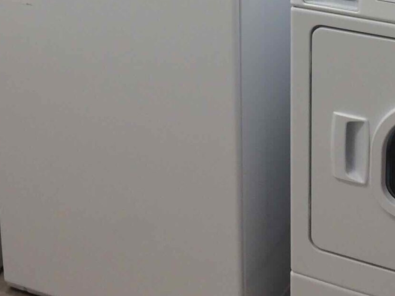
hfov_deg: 22.0
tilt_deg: -15.2
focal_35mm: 89
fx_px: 1016
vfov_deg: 15.8
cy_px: -88
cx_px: 243
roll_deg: +1.7
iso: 40
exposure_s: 1/60
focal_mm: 4.15
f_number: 2.2
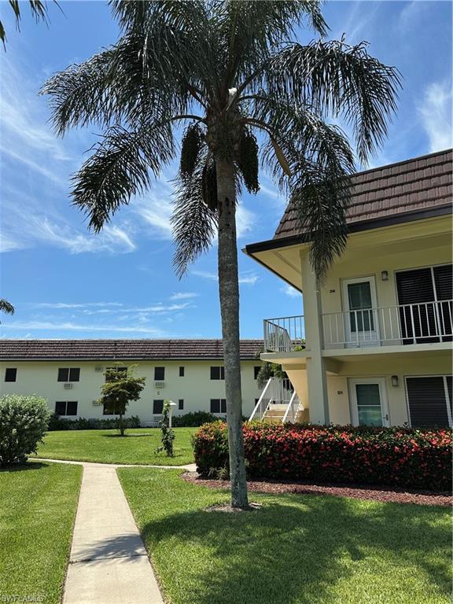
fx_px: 419
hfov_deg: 56.8
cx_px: 226
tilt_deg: +14.3
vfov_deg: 71.6
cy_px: 302
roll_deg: -0.4
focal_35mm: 24
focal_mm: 6.86
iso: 80
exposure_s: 1/4762
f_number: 1.78
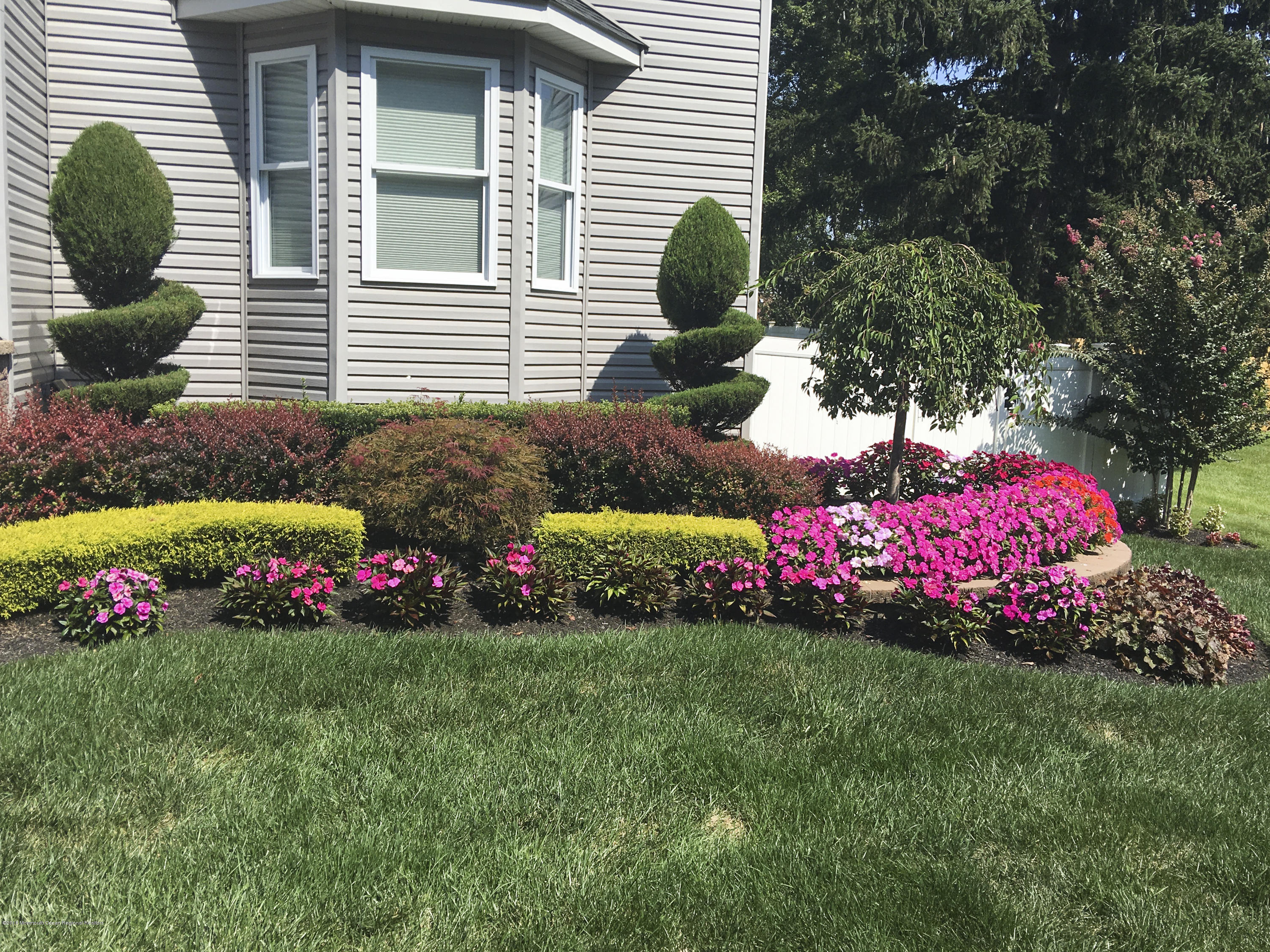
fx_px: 1064
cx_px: 635
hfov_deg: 61.7
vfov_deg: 48.2
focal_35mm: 29
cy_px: 476
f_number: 2.2
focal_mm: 4.15
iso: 25
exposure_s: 1/1700
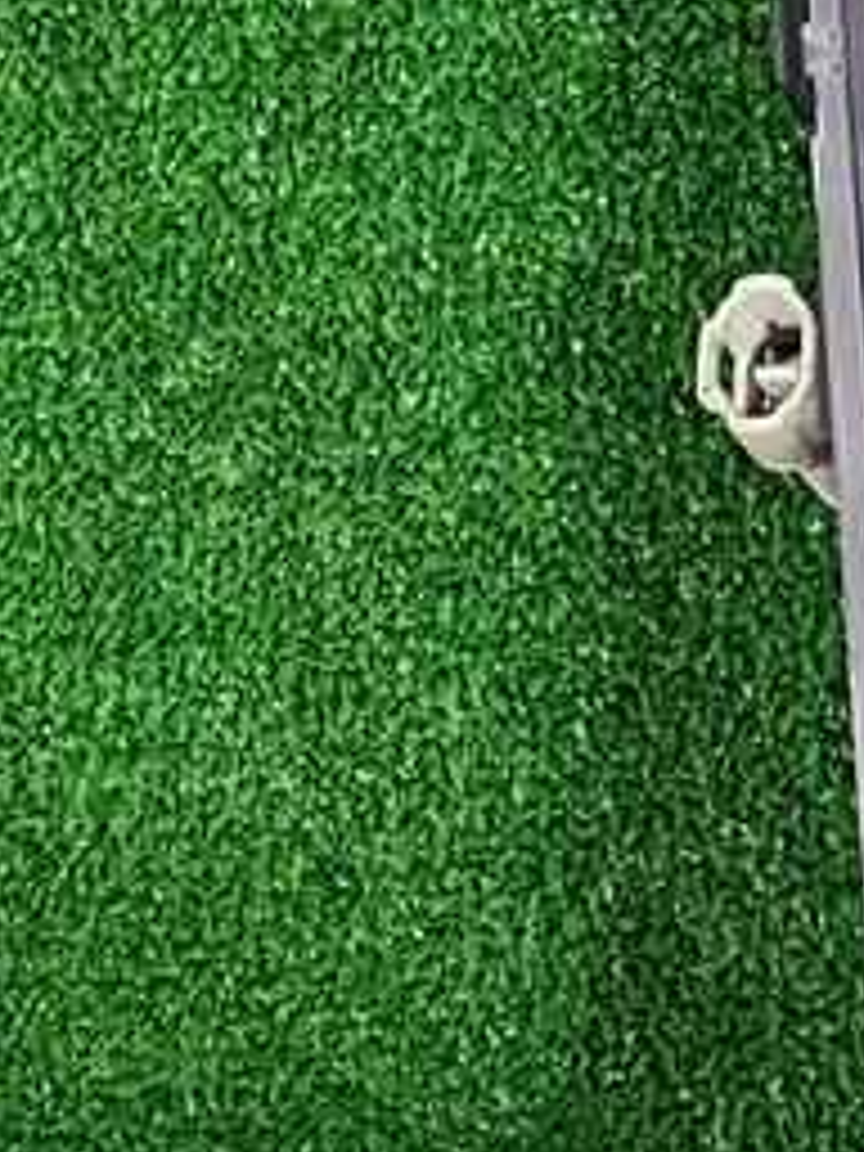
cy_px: 598
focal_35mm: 146
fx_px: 4859
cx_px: 1269
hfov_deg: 9.9
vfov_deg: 13.5
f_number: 1.8
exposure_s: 1/50
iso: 457
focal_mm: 5.4
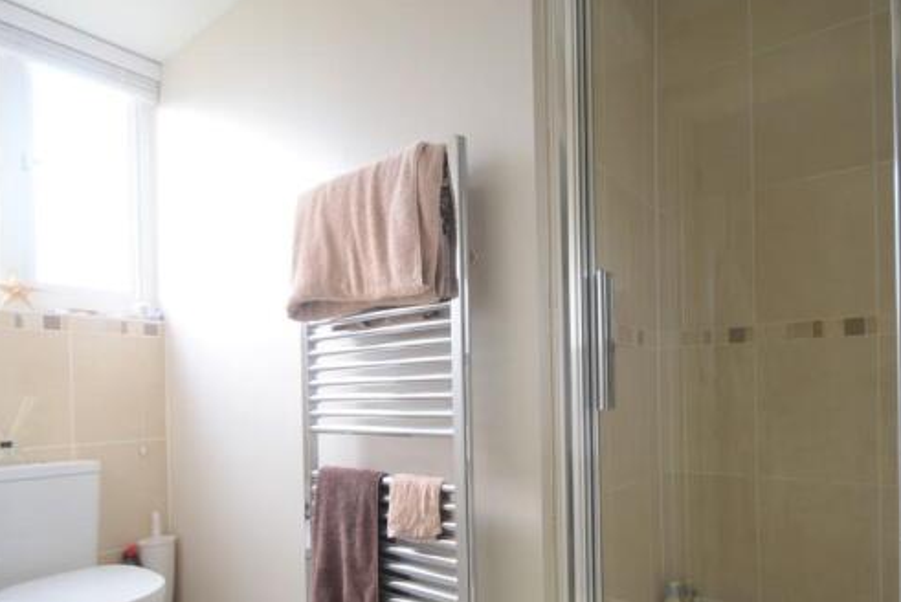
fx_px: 501
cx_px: 531
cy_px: 386
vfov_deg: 60.9
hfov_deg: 83.1
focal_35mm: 20
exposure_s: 1/20
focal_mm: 10
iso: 800
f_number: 3.5
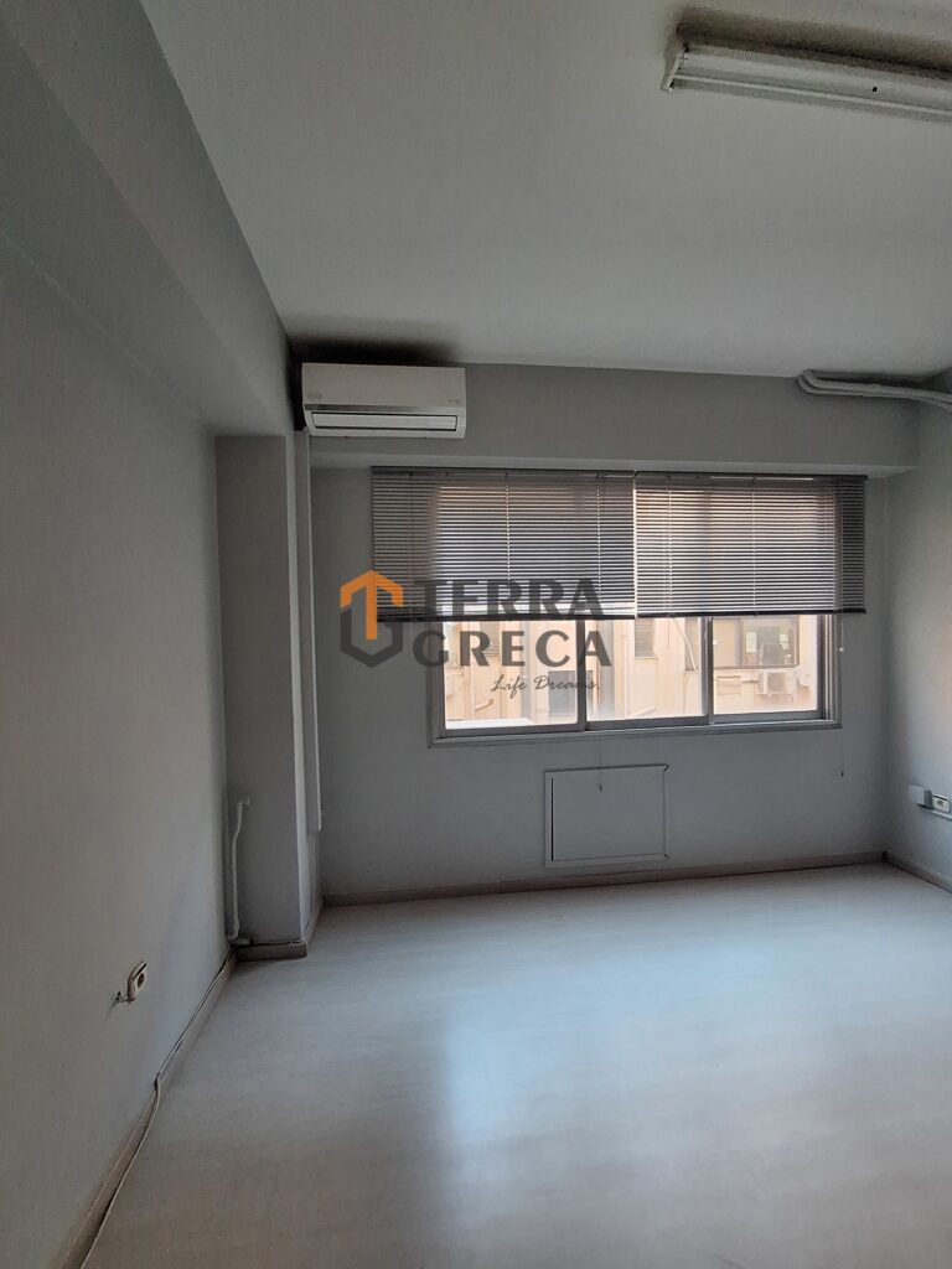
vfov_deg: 106.2
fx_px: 477
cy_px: 634
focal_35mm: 13
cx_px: 476
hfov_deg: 89.9
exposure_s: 1/50
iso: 200
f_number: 2.2
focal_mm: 1.74
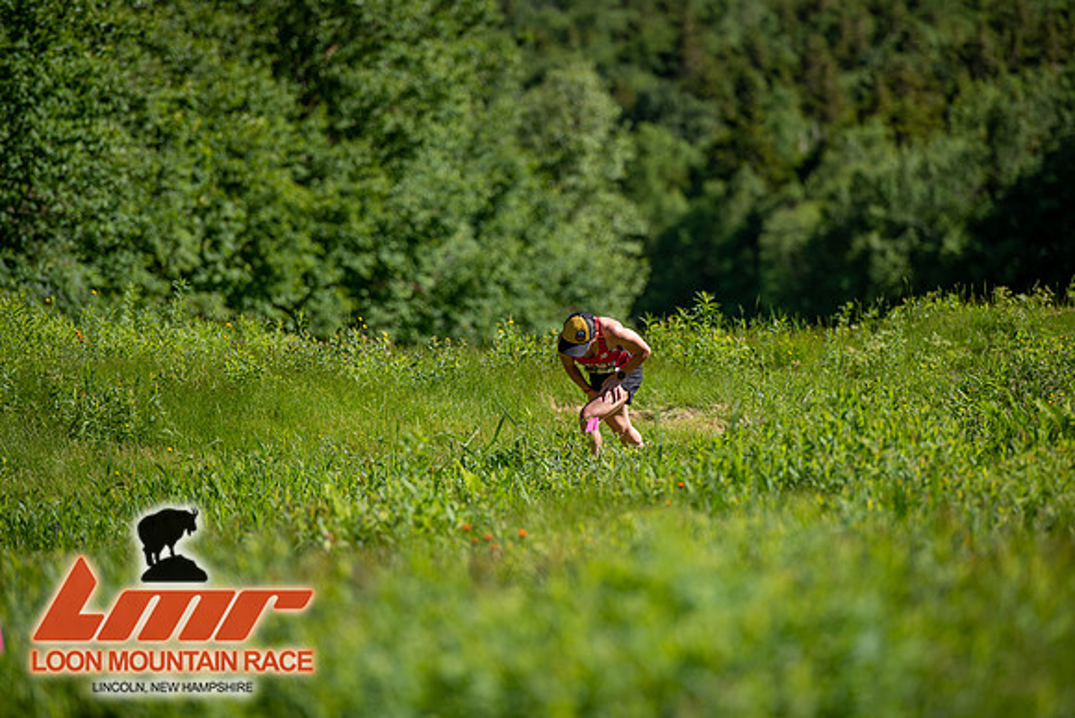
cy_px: 359
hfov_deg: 10.3
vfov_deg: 6.9
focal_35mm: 200
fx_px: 5973
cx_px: 538
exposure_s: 1/800
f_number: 3.5
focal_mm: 200
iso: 100
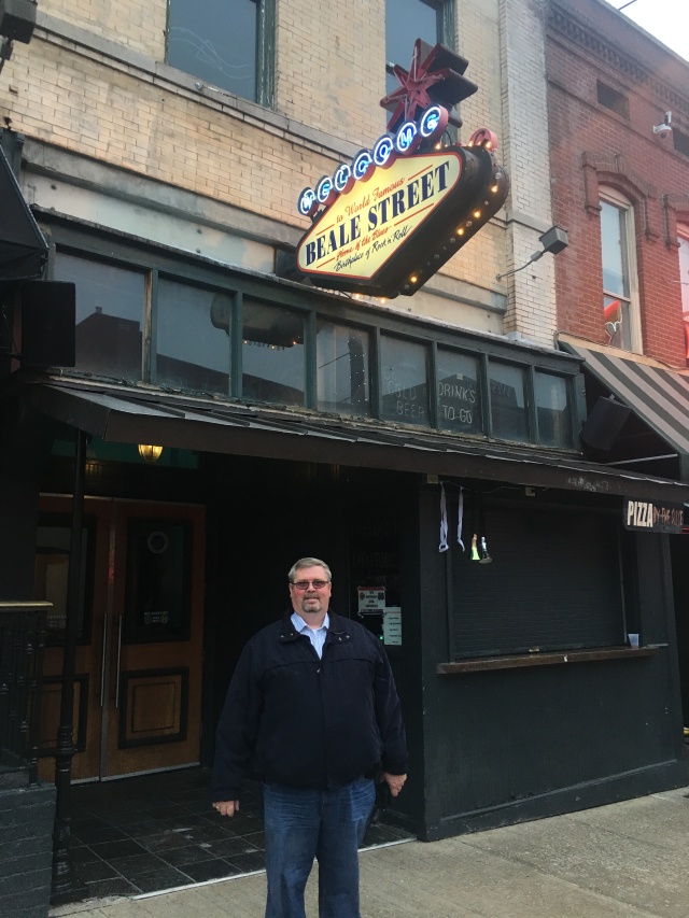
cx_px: 344
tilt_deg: +9.4
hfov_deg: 48.2
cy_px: 459
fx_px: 769
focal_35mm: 29
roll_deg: +1.4
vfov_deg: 61.7
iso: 40
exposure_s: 1/30
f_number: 2.2
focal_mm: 4.15
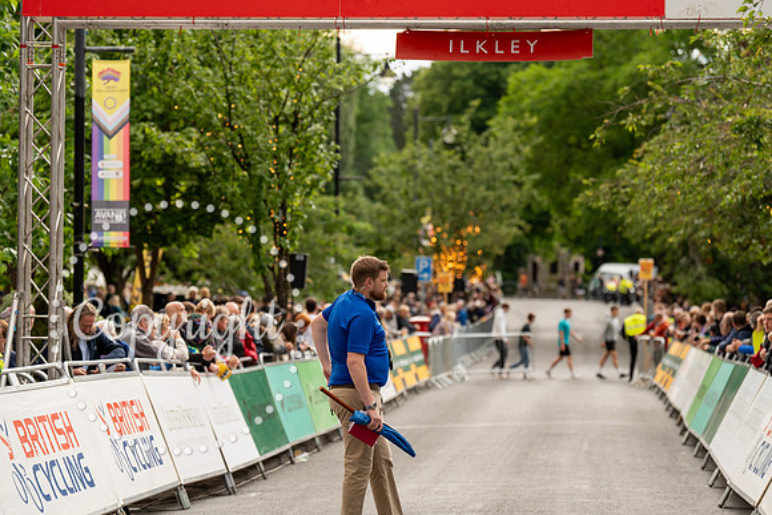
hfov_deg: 16.8
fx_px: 2617
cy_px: 258
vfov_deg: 11.2
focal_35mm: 122
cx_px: 386
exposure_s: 1/800
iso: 1000
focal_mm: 122
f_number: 2.8
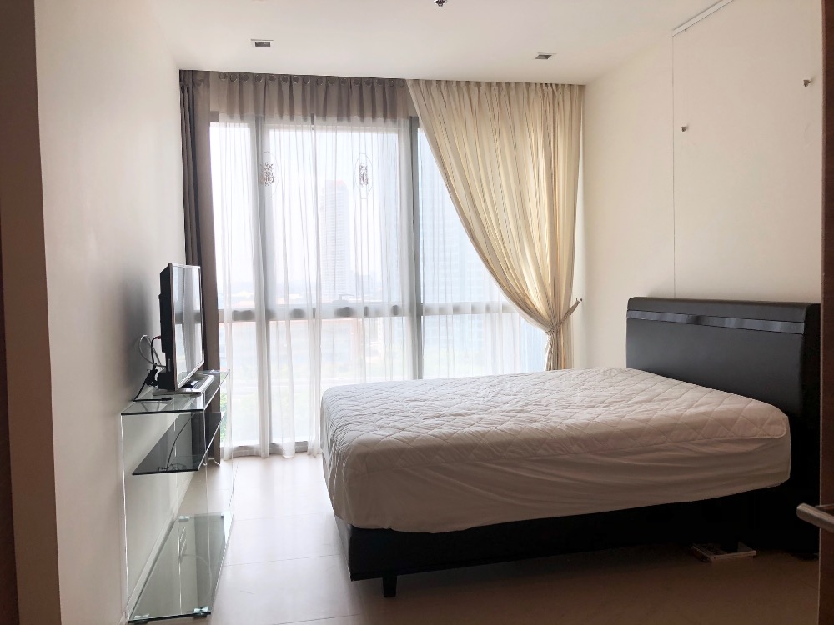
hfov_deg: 63.4
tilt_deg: -2.8
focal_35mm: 28
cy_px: 312
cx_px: 417
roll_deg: +1.7
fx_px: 675
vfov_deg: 49.7
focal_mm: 3.99
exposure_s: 1/139
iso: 20
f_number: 1.8
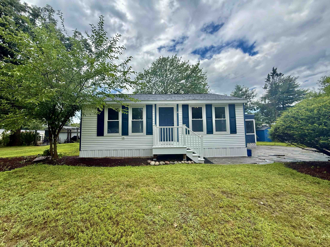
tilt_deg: +6.2
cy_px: 124
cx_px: 165
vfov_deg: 85.7
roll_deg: +1.4
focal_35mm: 14
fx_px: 133
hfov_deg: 102.1
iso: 64
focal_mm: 2.22
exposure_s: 1/1189
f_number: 2.2
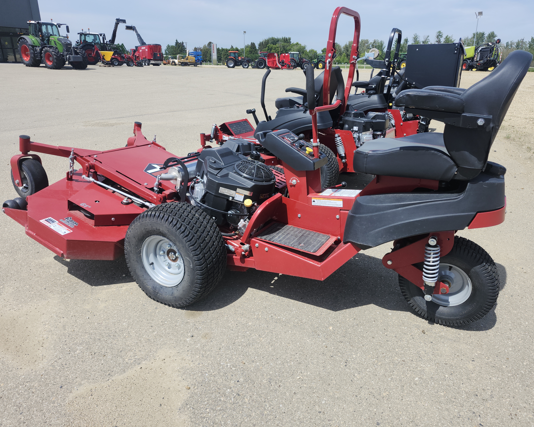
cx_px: 270
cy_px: 213
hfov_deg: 70.3
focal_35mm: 24
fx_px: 379
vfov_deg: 58.8
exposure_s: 1/1650
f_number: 1.8
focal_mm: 5.54
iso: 25
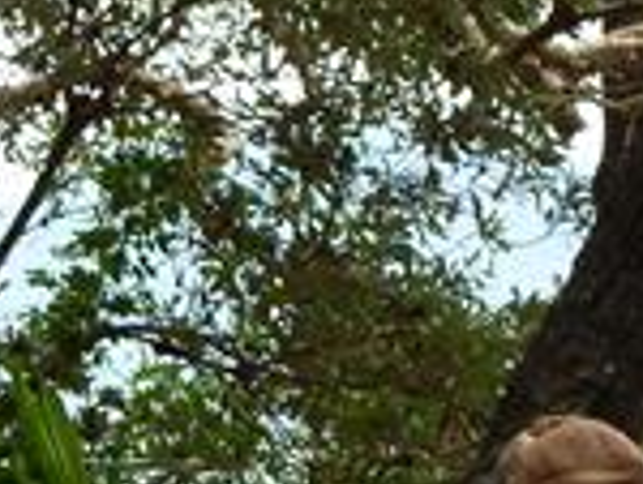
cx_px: 437
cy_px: 544
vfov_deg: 3.8
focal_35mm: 394
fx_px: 7330
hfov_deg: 5.0
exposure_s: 1/100
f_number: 4.4
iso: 160
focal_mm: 18.2
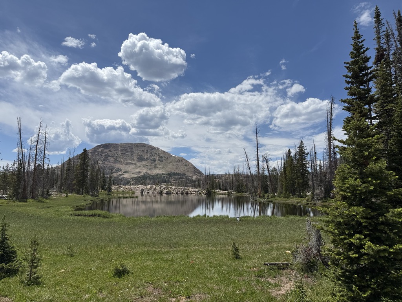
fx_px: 279
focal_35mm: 24
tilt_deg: +6.1
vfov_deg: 56.8
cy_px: 151
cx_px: 201
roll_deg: -1.1
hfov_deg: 71.6
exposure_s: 1/11905
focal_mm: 6.76
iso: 80
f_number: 1.78
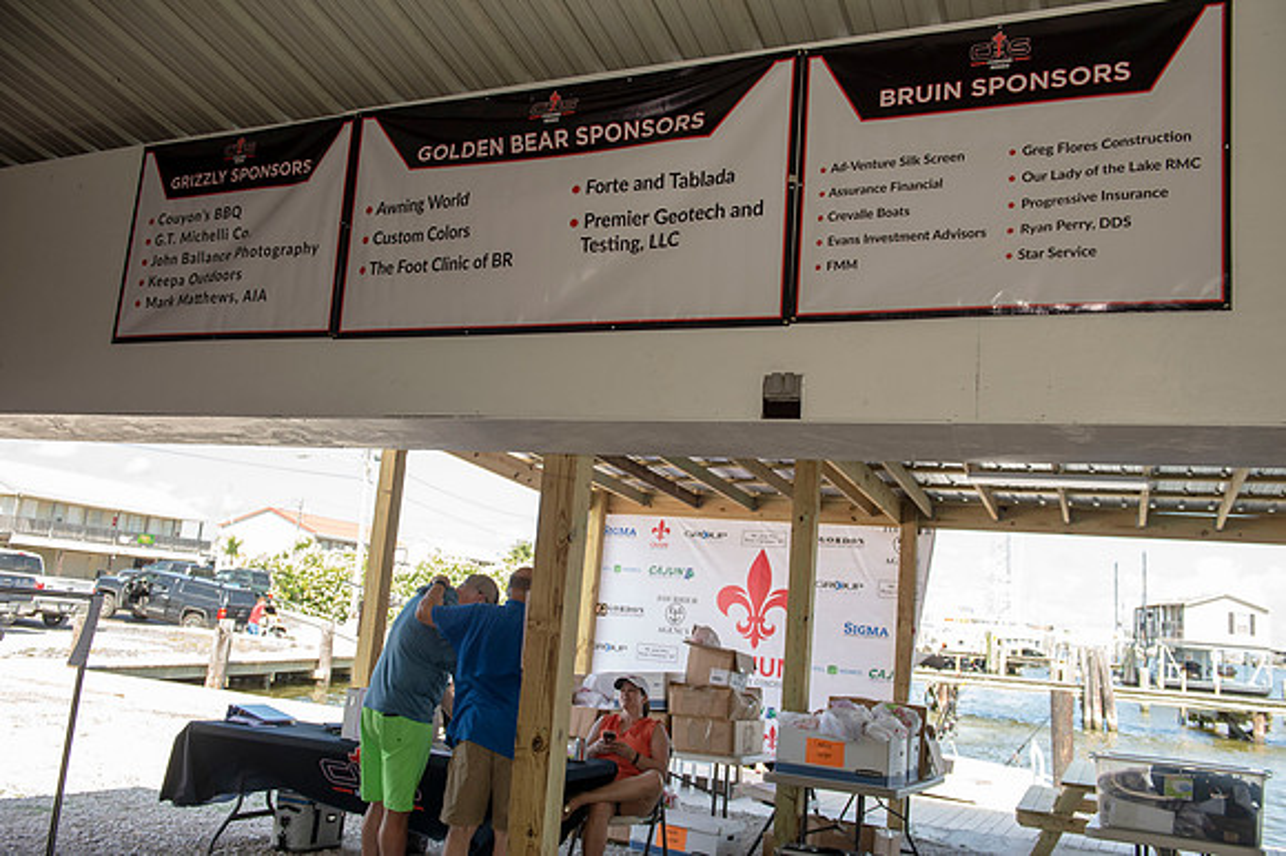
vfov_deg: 42.3
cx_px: 643
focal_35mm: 31
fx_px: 1107
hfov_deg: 60.3
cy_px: 428
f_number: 5
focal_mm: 31
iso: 200
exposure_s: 1/200
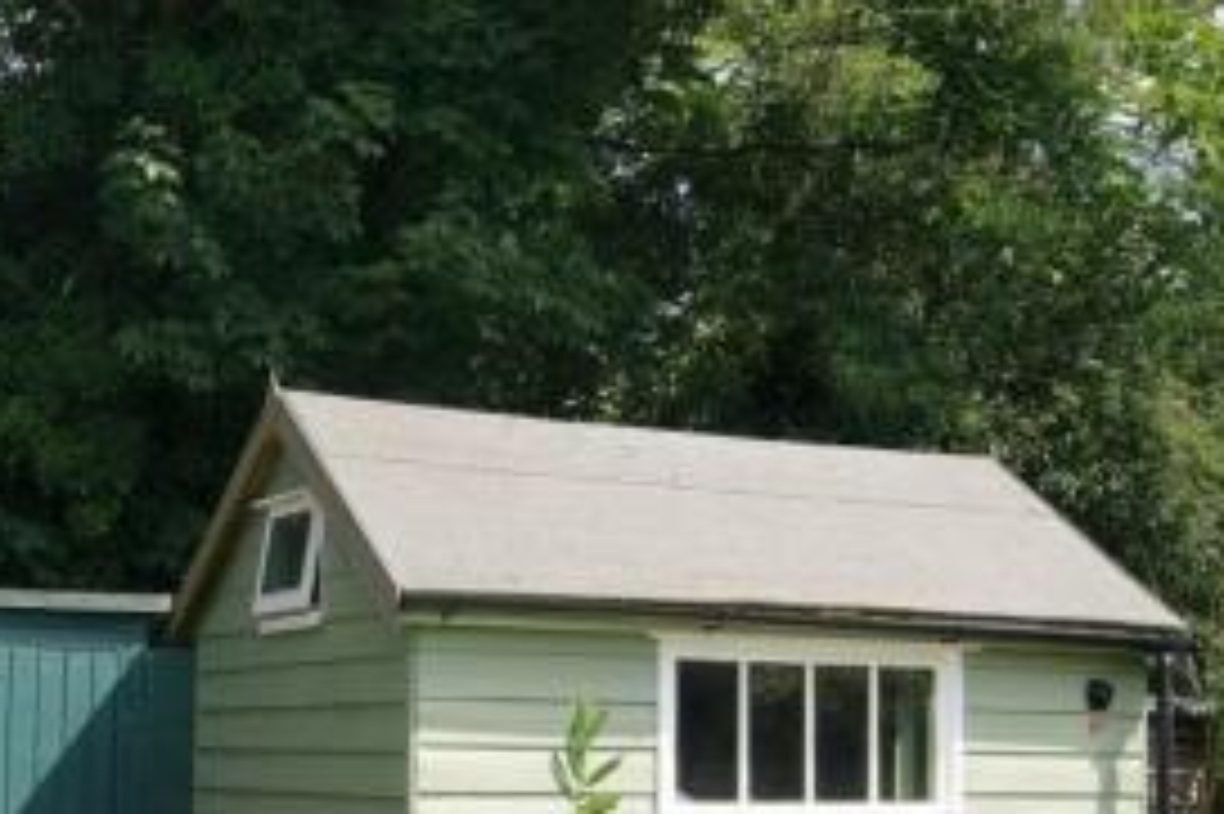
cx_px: 468
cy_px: 704
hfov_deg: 31.8
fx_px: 2141
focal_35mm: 63
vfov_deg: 21.2
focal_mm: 24
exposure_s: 1/100
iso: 100
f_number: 11
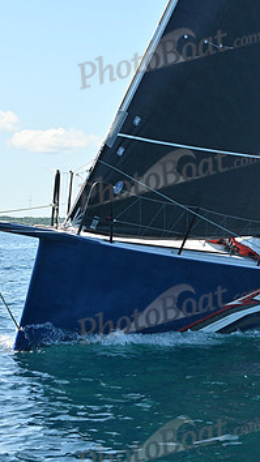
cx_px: 331
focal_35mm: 120
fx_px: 1471
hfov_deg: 9.9
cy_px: 225
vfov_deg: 17.9
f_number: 7.1
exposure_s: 1/1000
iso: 320
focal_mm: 70
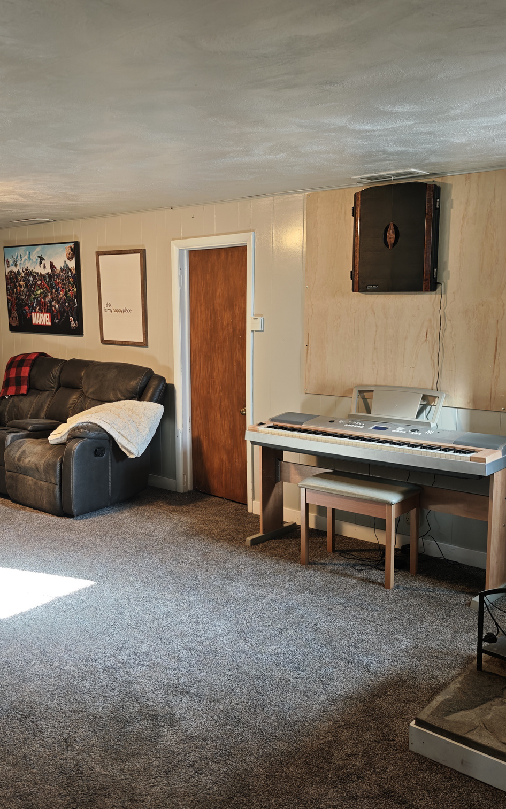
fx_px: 728
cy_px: 403
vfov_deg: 58.1
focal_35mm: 33
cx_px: 157
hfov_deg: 37.8
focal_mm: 8.72
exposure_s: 1/40
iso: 160
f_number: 1.63
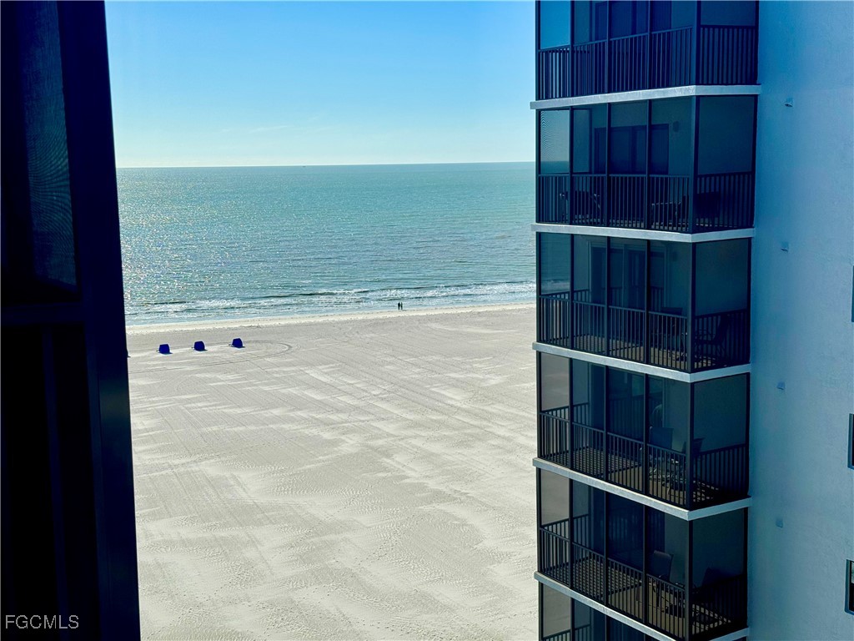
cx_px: 427
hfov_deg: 39.7
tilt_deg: -7.9
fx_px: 1184
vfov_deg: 30.3
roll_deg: +1.3
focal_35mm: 48
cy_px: 320
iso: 64
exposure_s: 1/3257
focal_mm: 6.76
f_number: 1.78
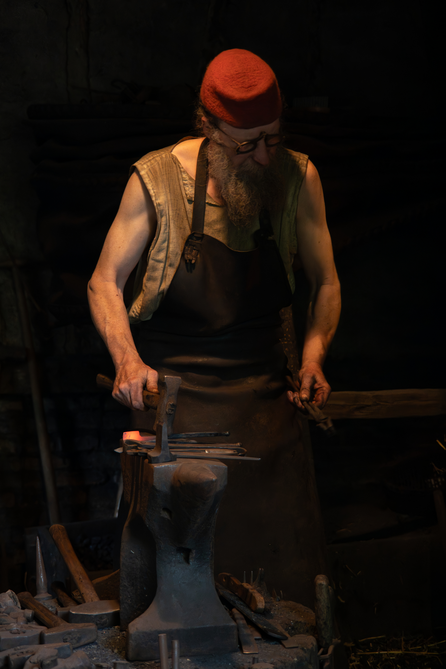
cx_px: 223
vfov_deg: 27.0
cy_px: 334
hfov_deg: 18.2
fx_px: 1394
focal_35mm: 75
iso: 1600
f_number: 2.8
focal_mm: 39.1
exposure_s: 1/100
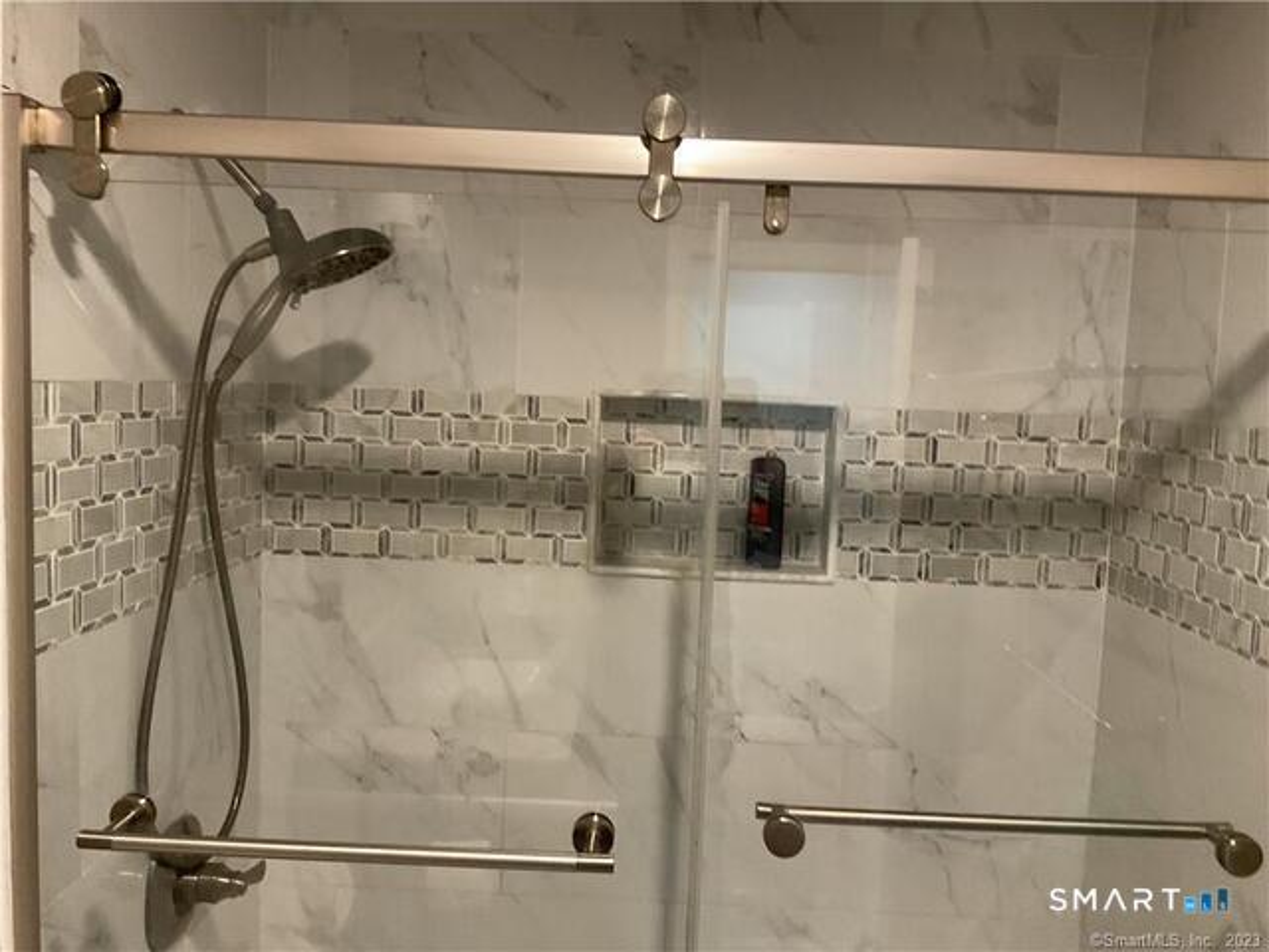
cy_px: 476
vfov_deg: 48.2
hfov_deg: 61.7
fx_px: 1063
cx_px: 634
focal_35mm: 29
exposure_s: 1/40
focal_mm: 3
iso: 200
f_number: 1.8
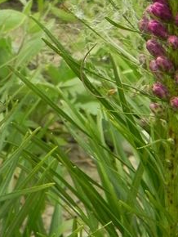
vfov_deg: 21.9
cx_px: 2
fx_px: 548
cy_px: -75
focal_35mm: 80
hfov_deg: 18.0
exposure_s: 1/200
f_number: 5
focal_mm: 5.2
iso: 160
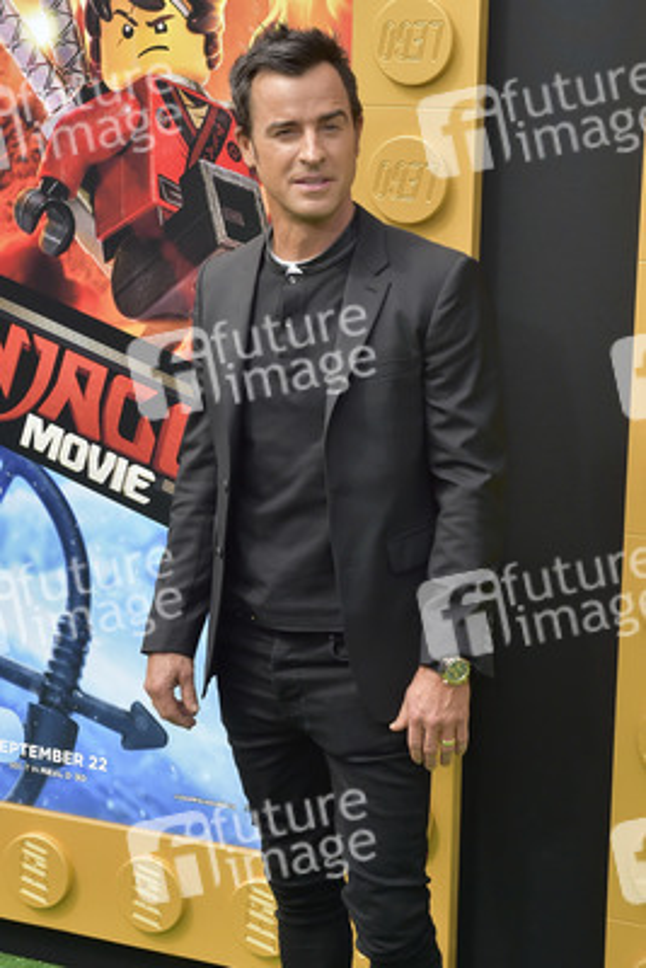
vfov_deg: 34.5
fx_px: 1560
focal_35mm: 58
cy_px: 484
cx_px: 323
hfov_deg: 23.4
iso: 250
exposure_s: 1/320
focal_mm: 58
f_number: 6.3
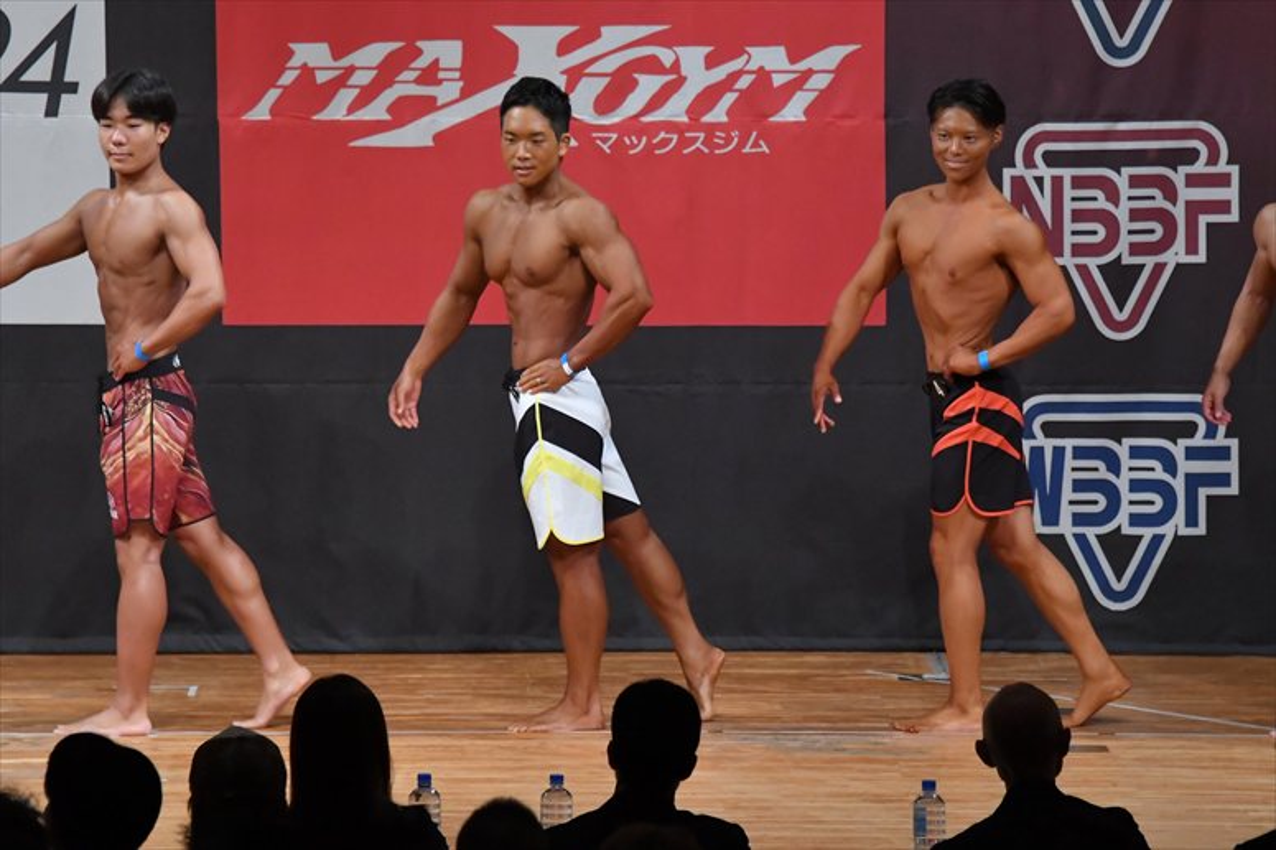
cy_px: 425
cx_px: 638
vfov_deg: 5.4
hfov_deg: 8.1
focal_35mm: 255
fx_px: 9034
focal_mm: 170
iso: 6400
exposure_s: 1/400
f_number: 5.6
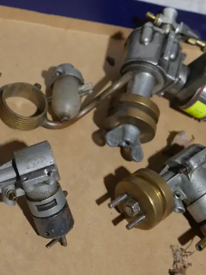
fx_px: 619
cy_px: 140
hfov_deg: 18.9
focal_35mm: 78
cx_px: 109
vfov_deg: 25.0
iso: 320
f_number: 4.4
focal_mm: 20
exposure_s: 1/60
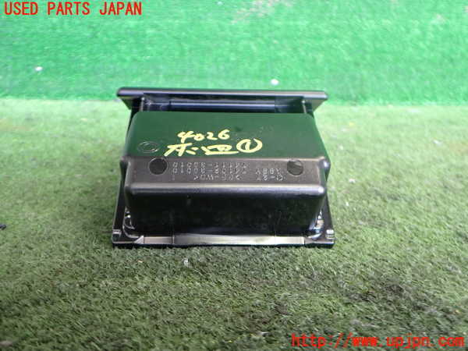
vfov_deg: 46.8
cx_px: 234
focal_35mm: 30
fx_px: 406
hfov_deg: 60.0
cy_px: 176
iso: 250
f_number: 2.3
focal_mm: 5.4
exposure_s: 1/30
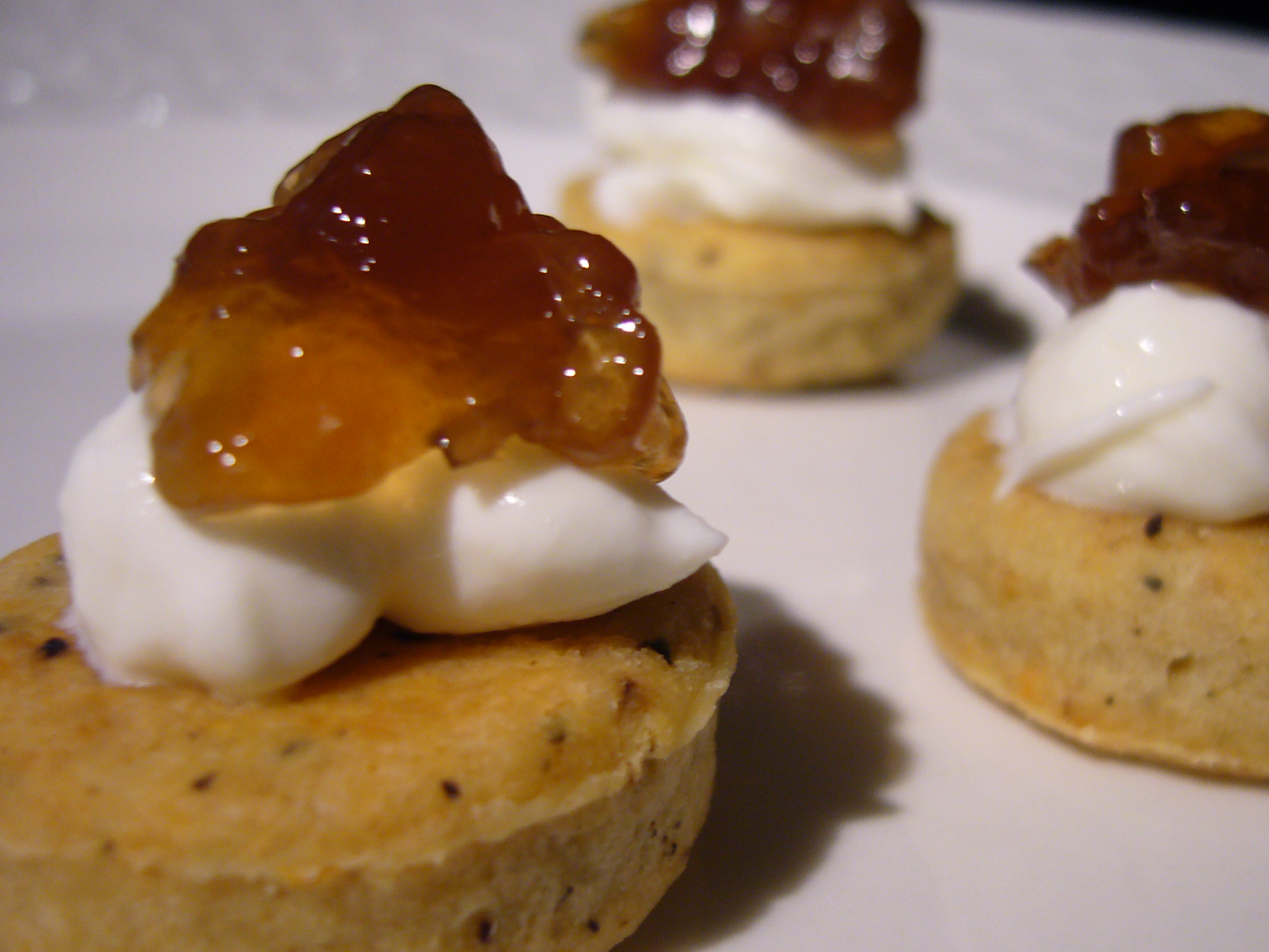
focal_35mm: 44
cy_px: 516
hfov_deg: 42.8
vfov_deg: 32.9
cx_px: 749
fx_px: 1613
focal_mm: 5.8
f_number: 2.8
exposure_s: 1/25
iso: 100
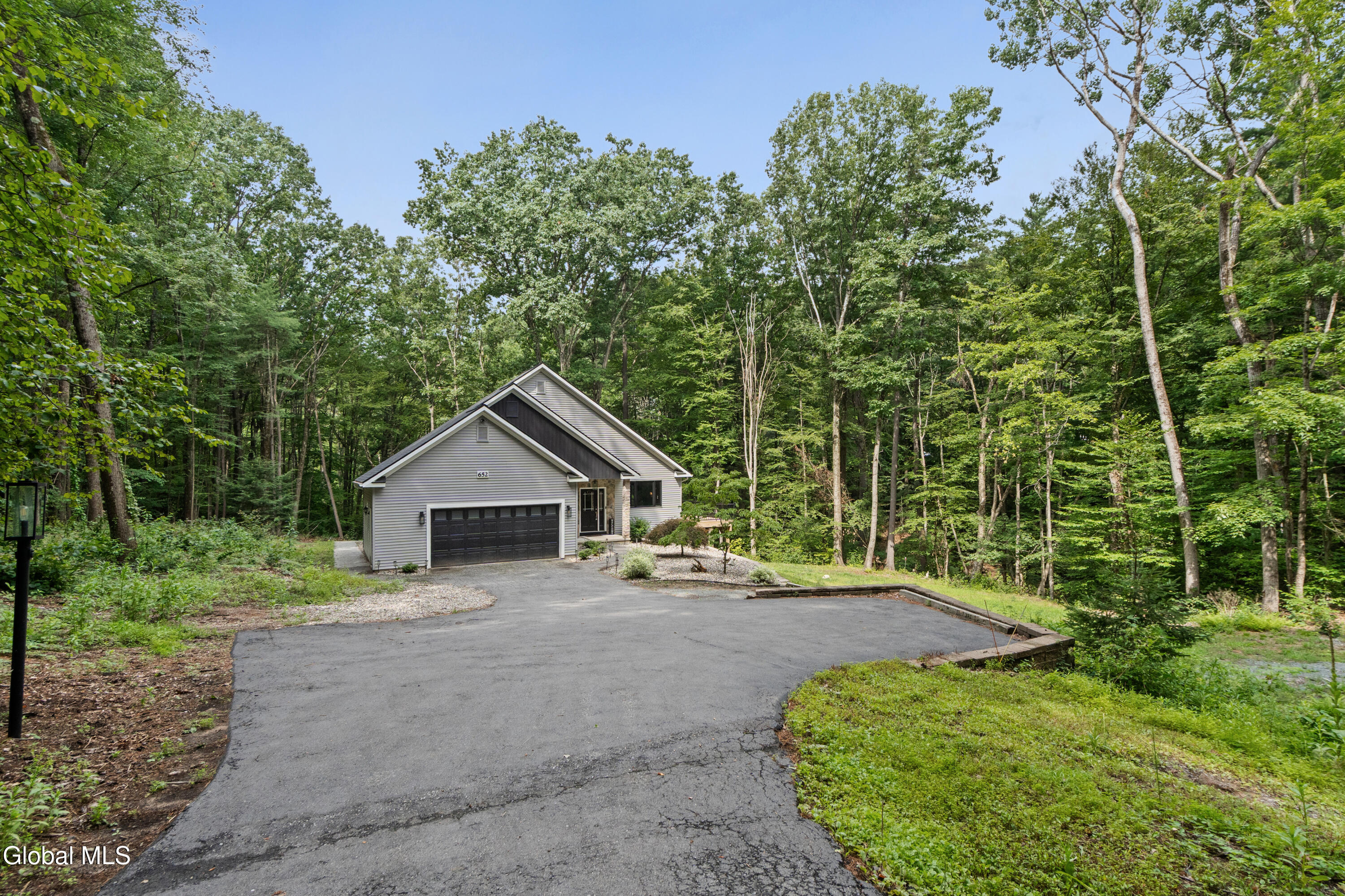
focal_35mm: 16
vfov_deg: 73.7
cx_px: 672
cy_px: 448
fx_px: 598
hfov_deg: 96.7
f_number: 8
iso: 800
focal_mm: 16
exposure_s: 1/640
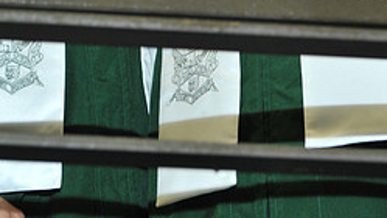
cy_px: -227
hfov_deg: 16.0
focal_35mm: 134
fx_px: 1375
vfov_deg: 8.5
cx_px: 213
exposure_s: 1/80
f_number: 6.3
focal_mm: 55
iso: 1600
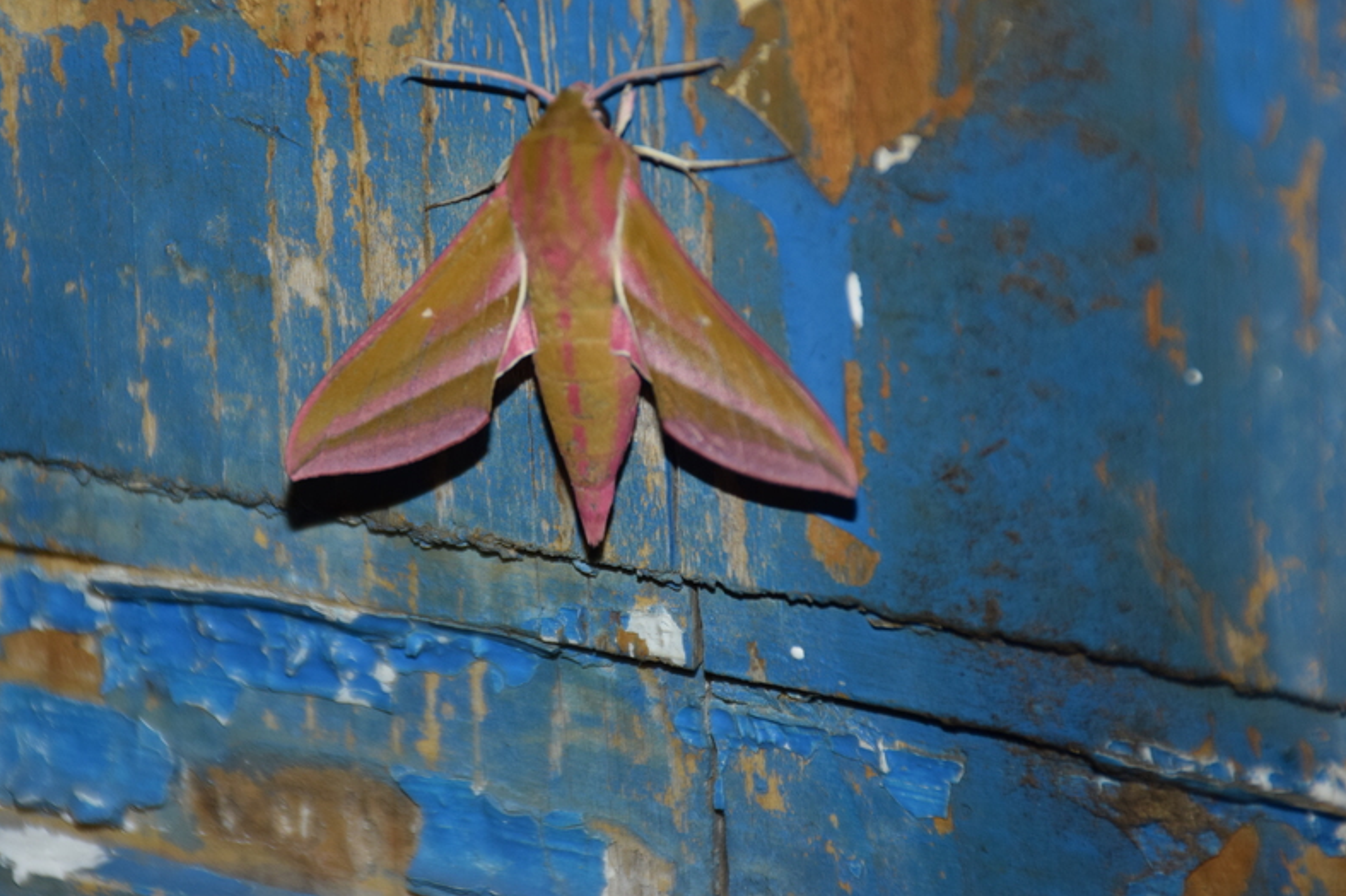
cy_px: 353
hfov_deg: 8.0
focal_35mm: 256
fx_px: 9569
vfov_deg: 5.4
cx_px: 552
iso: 500
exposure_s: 1/60
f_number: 5.6
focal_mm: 140
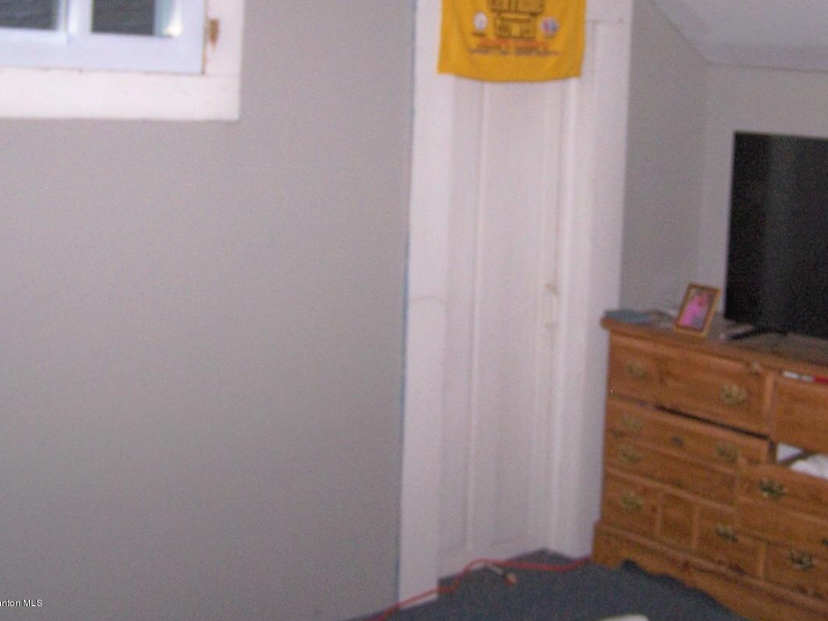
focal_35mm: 56
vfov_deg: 25.9
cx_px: 507
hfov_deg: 34.2
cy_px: 176
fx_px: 1340
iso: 140
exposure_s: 1/60
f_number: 2.8
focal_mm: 6.3
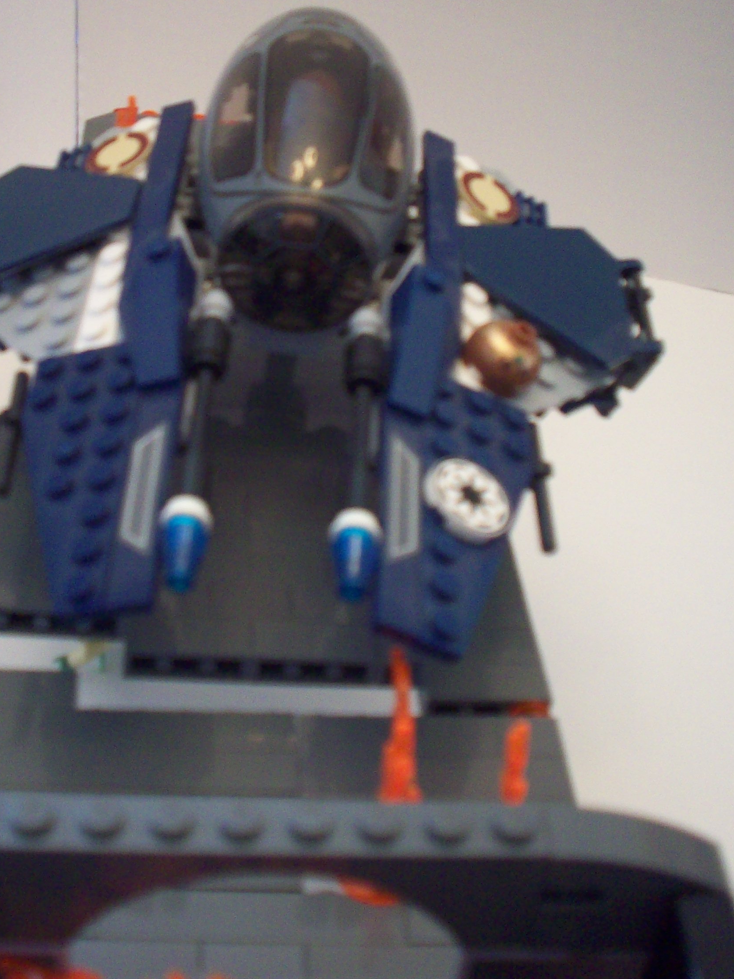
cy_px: 316
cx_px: 304
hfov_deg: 28.5
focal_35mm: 51
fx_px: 1442
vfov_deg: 37.0
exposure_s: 1/22.4
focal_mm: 6.2
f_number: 2.8
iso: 160
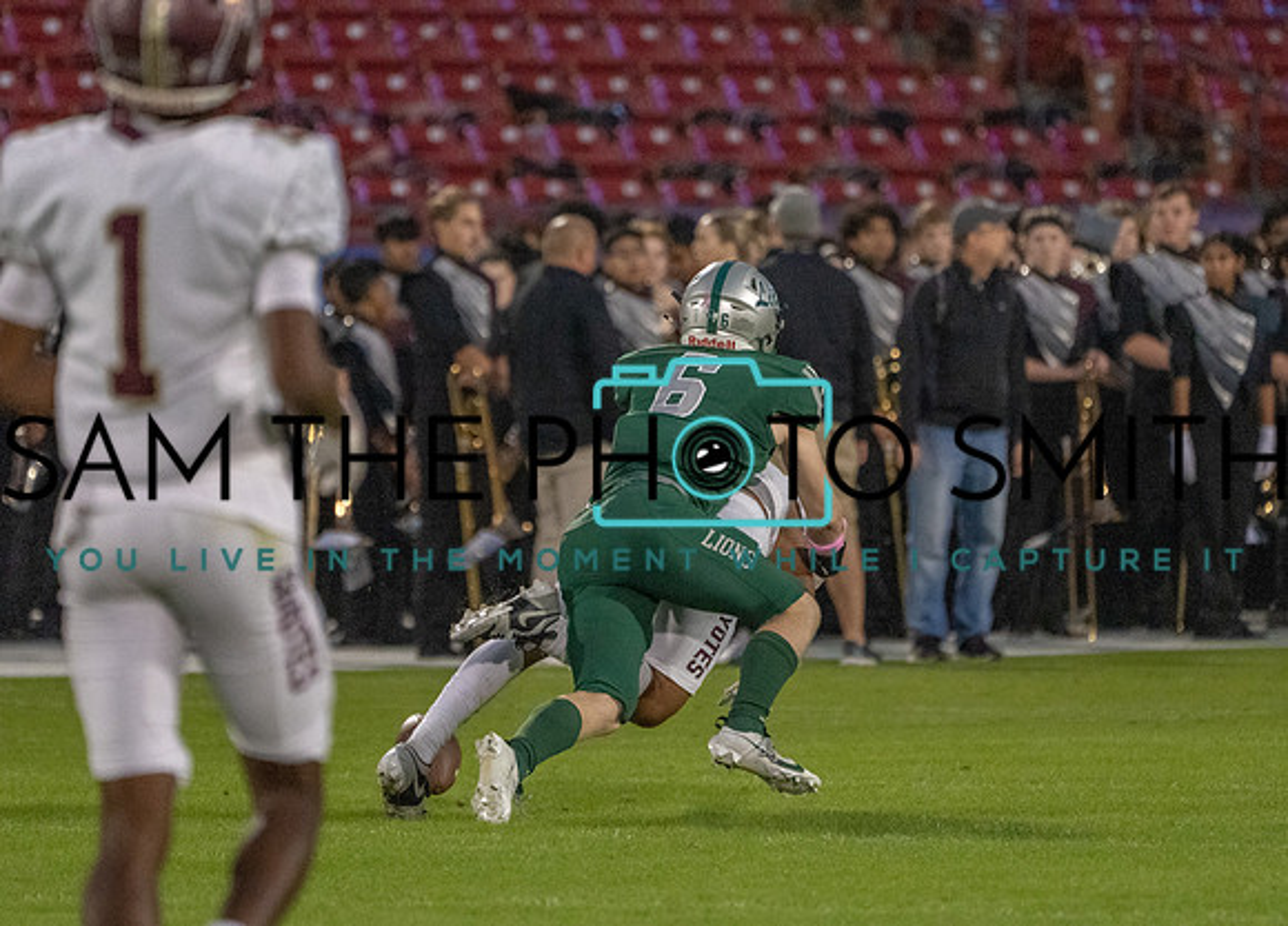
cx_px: 637
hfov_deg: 3.6
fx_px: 20711
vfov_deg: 2.6
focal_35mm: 565
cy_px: 405
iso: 8000
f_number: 5.6
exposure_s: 1/1250
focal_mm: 400
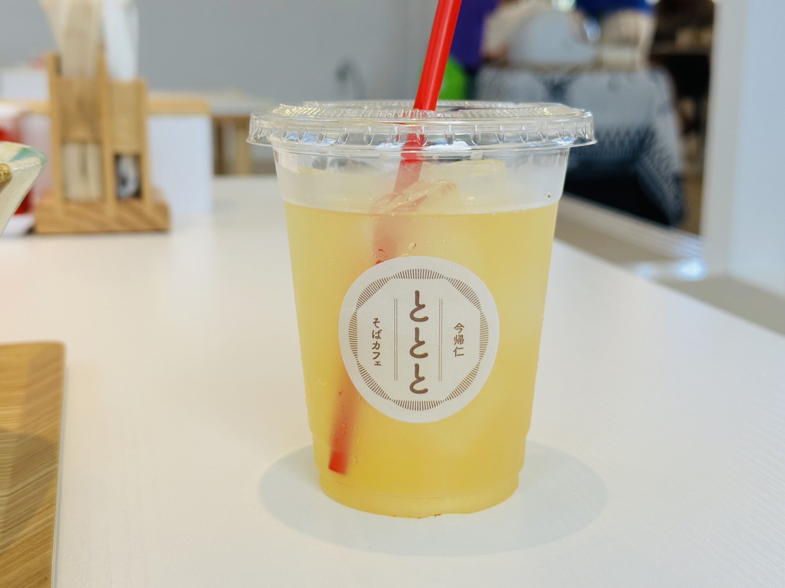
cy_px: 294
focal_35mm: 48
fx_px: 1089
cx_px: 392
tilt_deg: -11.6
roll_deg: -0.1
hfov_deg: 39.7
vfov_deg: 30.3
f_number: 1.78
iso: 64
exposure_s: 1/694
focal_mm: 6.86
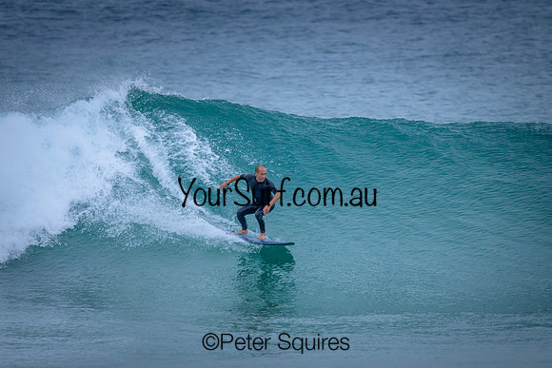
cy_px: 184
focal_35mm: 800
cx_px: 276
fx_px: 12269
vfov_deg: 1.7
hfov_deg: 2.6
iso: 2000
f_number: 6.3
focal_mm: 800
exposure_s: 1/2000
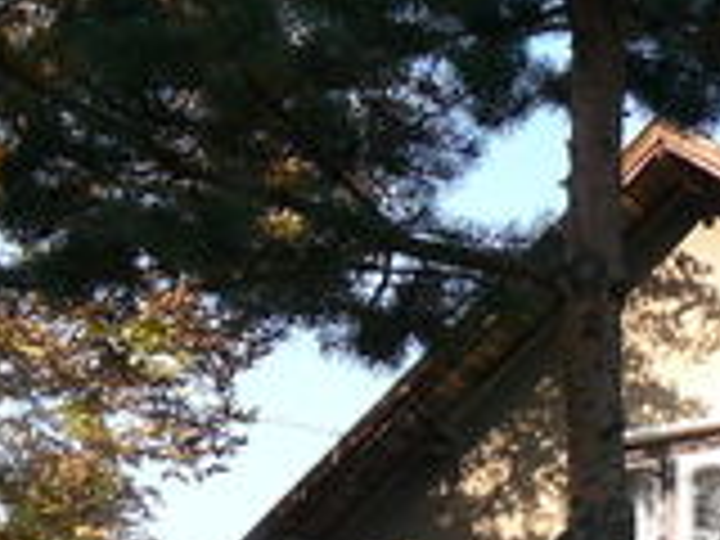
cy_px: 765
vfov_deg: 13.4
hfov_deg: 18.7
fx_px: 2184
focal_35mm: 105
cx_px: 464
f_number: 2.8
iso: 80
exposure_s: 1/250
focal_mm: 5.2
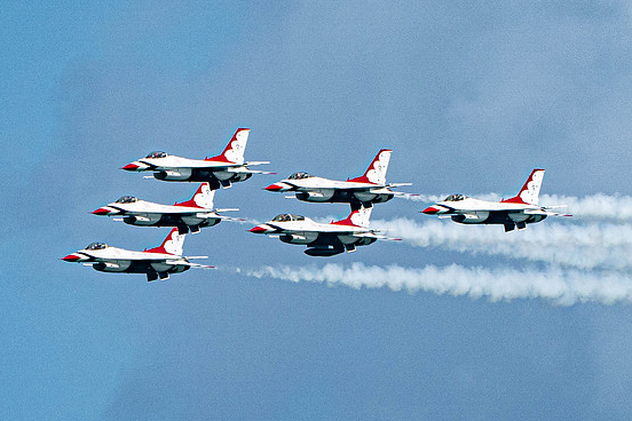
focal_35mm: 1249
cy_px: 320
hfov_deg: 1.7
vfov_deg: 1.1
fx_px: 21925
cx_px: 228
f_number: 10
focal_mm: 400
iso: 640
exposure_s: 1/2000
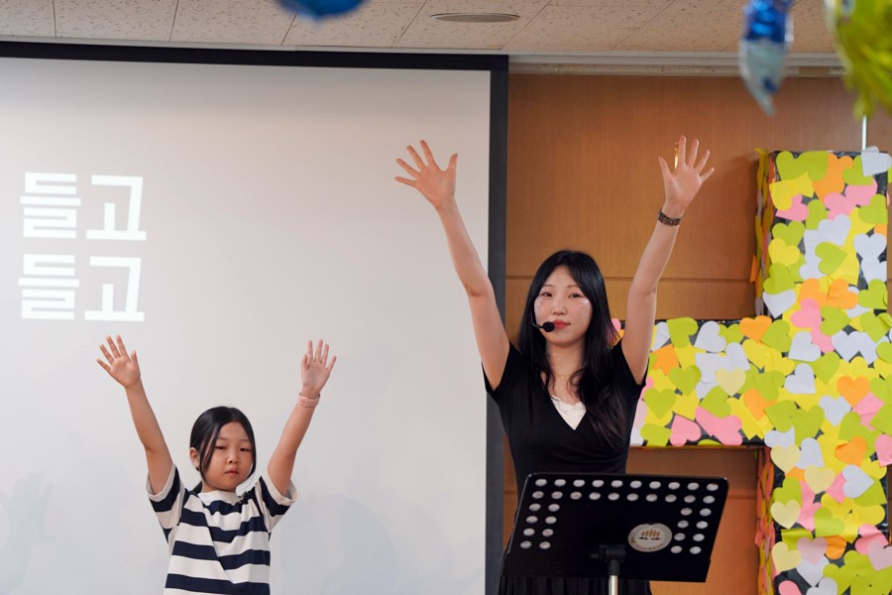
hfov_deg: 10.3
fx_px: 4955
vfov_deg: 6.9
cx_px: 446
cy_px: 298
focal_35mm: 200
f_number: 4
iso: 1600
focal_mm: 200
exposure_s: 1/250
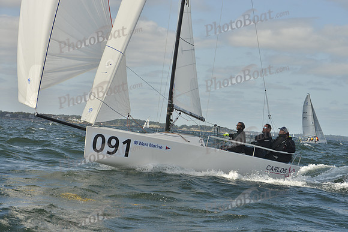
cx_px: 174
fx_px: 889
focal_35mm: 92
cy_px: 116
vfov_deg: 14.9
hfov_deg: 22.1
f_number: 9
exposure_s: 1/1600
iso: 400
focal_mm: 92
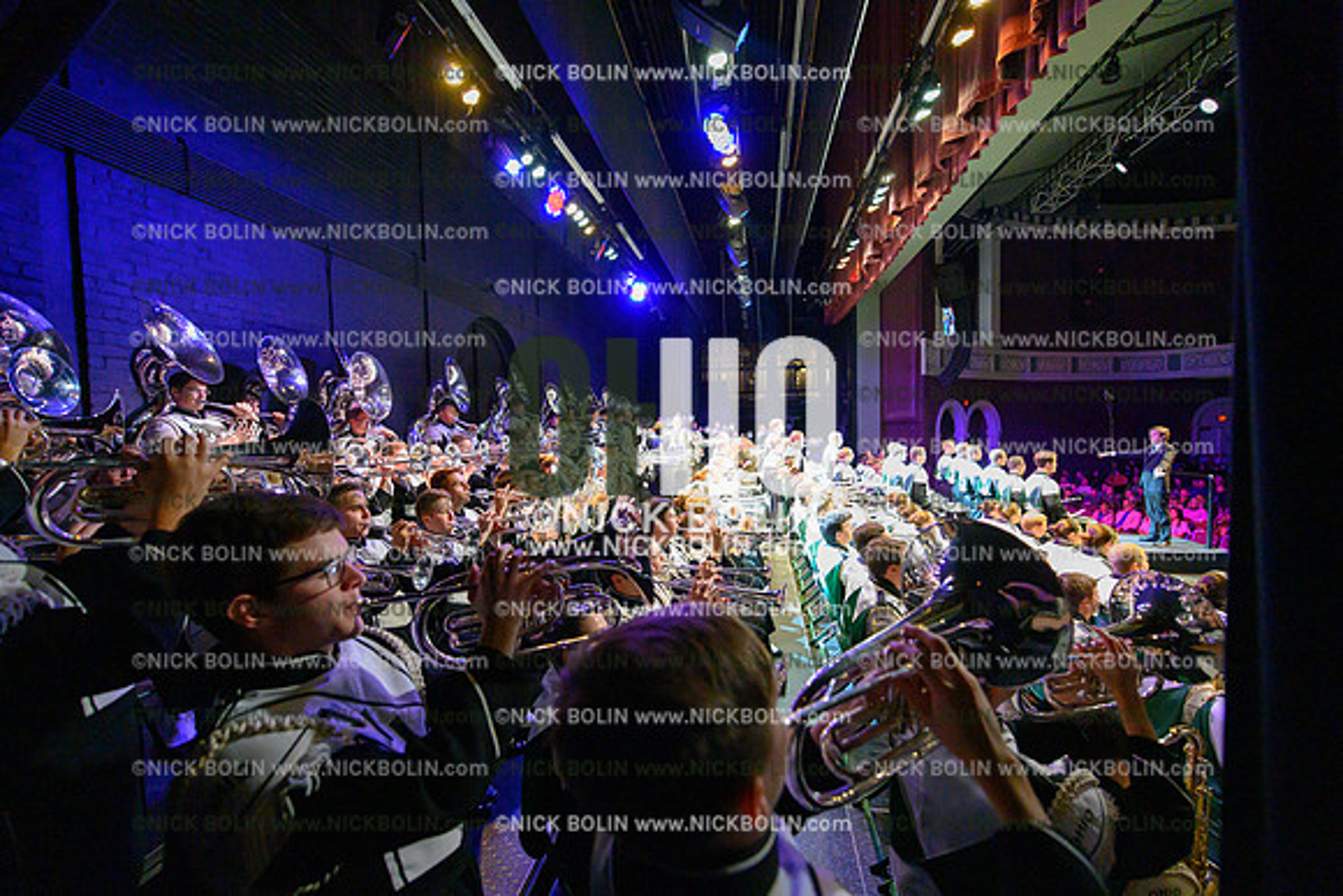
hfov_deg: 104.2
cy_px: 448
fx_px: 522
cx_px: 672
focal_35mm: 14
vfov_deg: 81.2
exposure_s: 1/640
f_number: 2.8
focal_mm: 14
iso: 25600
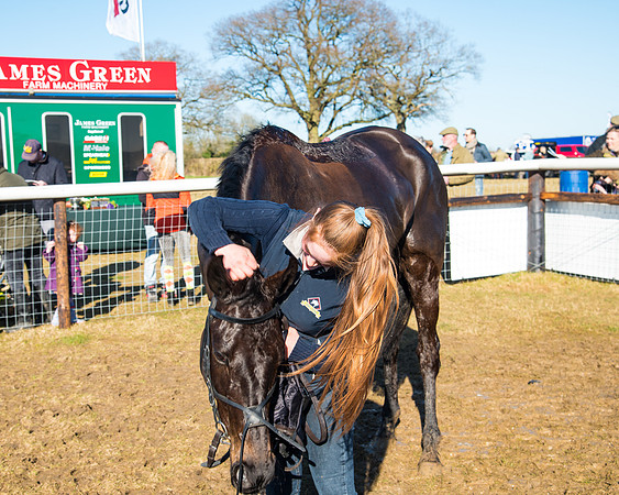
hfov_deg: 36.0
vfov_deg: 29.2
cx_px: 264
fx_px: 950
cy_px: 248
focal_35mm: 52
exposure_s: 1/250
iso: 125
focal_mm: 46
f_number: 5
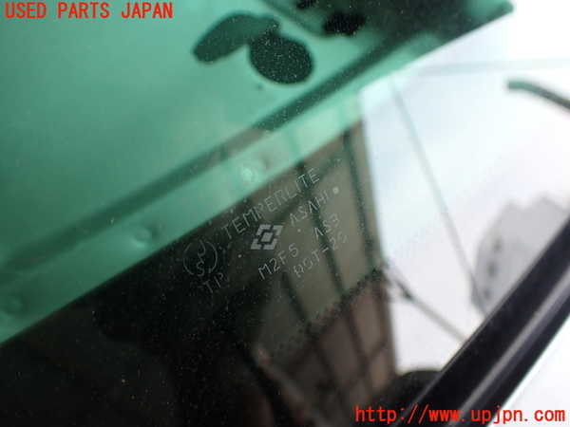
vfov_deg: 46.8
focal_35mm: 30
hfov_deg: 60.0
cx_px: 285
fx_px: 494
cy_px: 214
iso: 100
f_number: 2.3
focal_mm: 5.4
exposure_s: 1/160
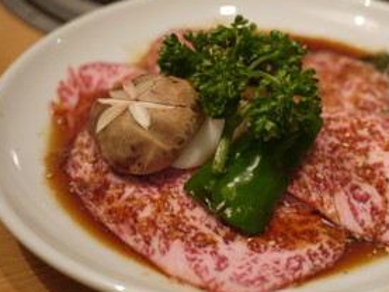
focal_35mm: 65
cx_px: 261
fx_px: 731
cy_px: 132
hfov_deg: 29.6
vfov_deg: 22.6
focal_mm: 20
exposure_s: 1/30
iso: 100
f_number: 1.7
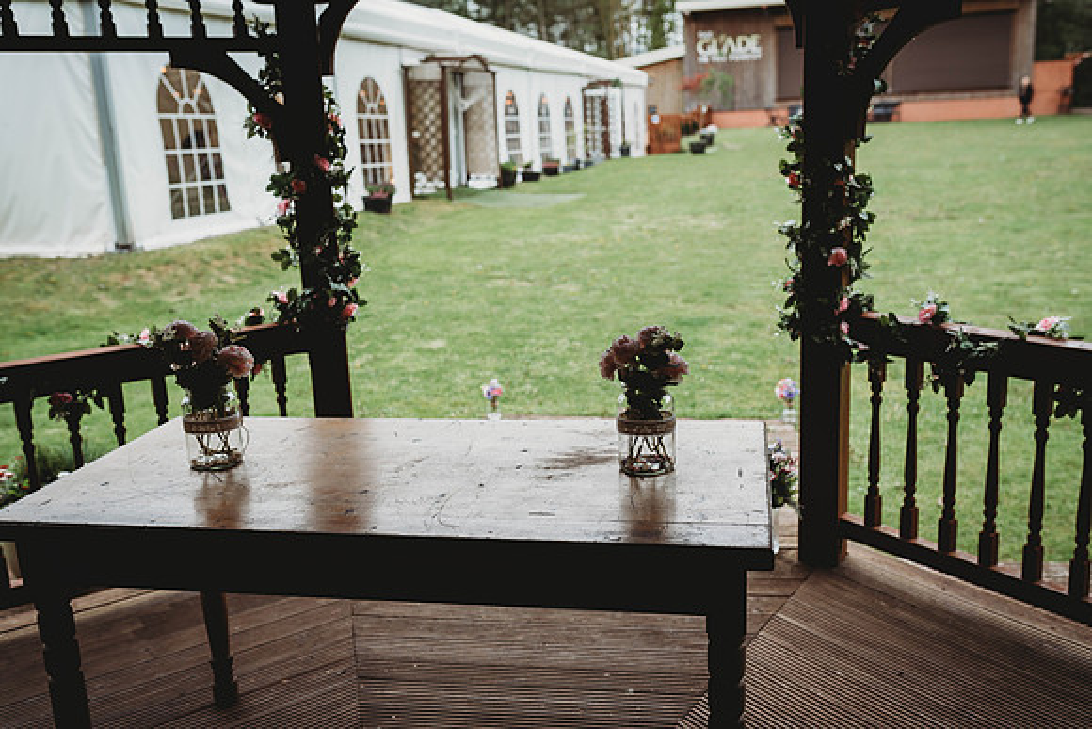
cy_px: 364
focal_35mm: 35
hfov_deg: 54.4
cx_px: 546
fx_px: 1062
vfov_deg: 37.9
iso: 200
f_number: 3.5
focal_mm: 35
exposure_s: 1/400
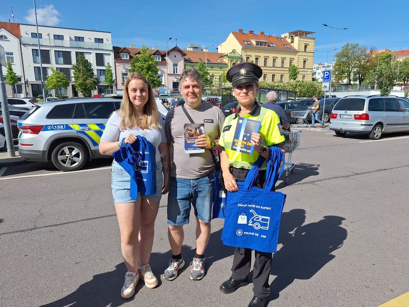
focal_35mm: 23
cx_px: 204
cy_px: 154
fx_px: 272
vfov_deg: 58.9
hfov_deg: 73.9
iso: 40
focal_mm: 5.54
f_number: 1.8
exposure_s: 1/2924
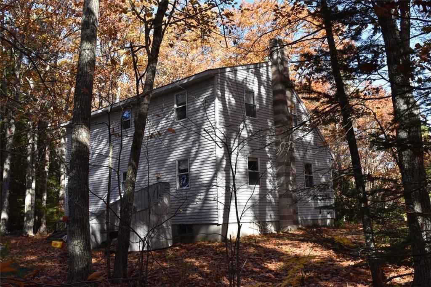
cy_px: 144
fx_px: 449
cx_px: 216
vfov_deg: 35.4
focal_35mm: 38
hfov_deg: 51.3
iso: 320
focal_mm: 25
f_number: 8
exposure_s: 1/250
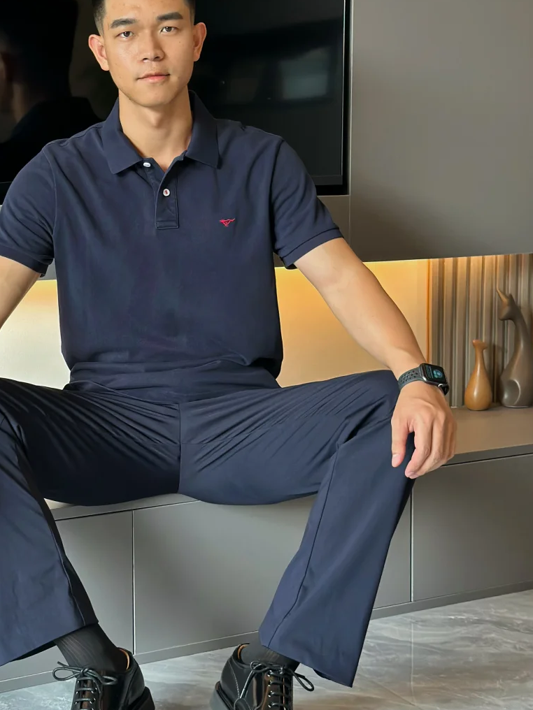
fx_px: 1396
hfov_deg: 21.5
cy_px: 338
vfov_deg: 28.6
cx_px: 157
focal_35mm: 68
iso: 125
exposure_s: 1/116
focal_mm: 6.86
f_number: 1.78
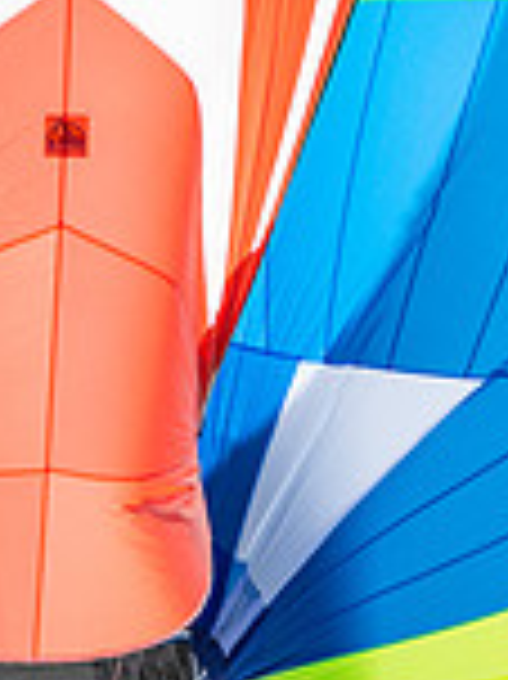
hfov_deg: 1.4
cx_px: -58
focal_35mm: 1033
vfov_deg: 1.9
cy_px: 829
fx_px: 20241
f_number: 5
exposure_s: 1/2000
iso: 320
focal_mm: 240
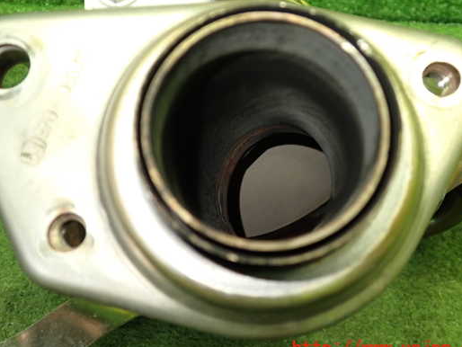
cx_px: 226
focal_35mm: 35
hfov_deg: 52.6
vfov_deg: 40.7
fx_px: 467
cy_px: 158
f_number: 2.3
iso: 250
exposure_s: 1/30
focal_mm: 5.4
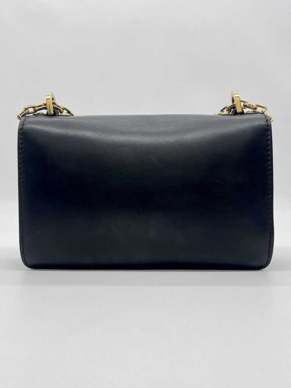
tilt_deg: -2.1
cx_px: 146
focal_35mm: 26
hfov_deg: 53.1
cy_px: 194
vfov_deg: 67.3
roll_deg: -0.5
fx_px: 291
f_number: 1.5
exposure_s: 1/136
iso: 32
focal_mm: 5.7
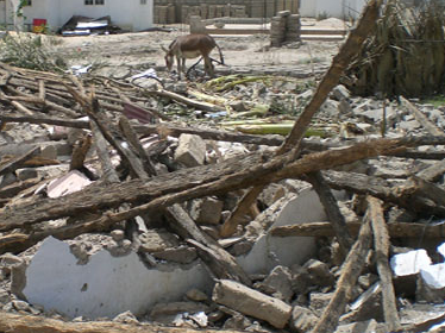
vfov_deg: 23.9
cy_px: 218
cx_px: 115
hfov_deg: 31.2
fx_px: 784
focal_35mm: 61
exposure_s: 1/500
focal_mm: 6.3
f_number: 4.4
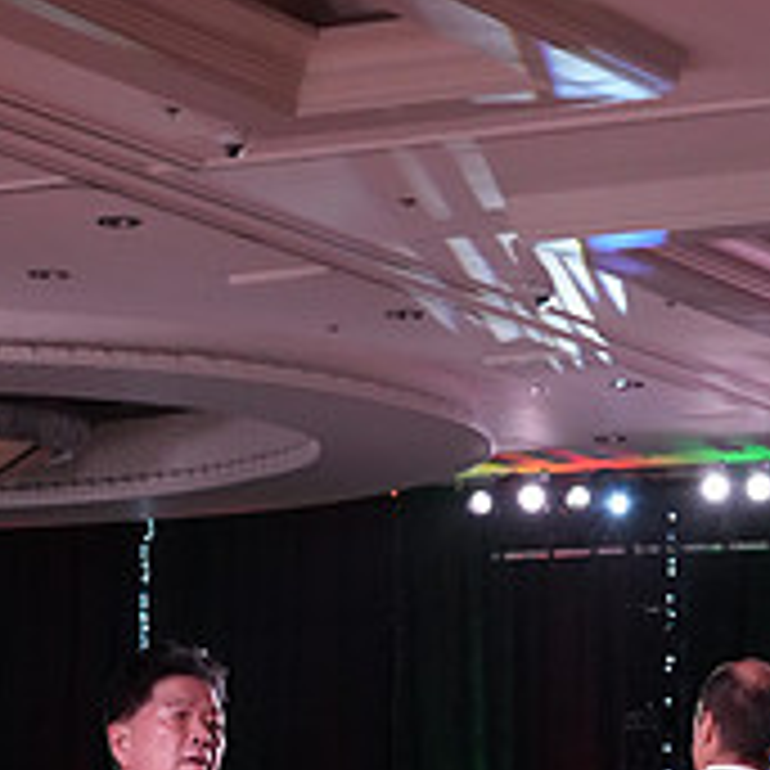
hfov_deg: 11.9
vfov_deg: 11.5
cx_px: 489
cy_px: 1067
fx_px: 3699
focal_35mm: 147
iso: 5000
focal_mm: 51
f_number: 5
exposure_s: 1/320
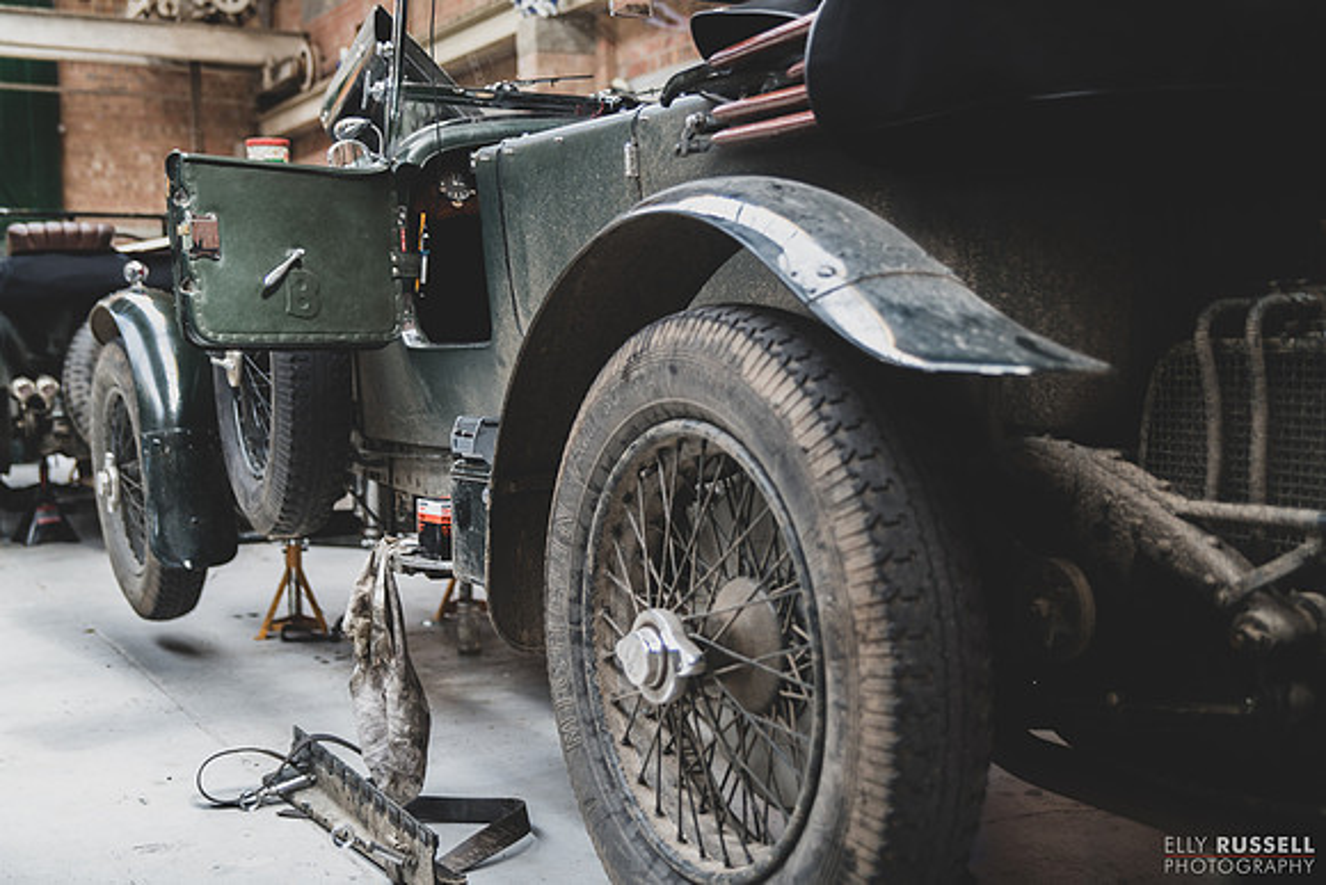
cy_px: 442
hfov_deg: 44.5
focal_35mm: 44
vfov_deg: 30.5
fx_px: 1621
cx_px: 663
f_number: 2.8
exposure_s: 1/100
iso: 250
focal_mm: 44
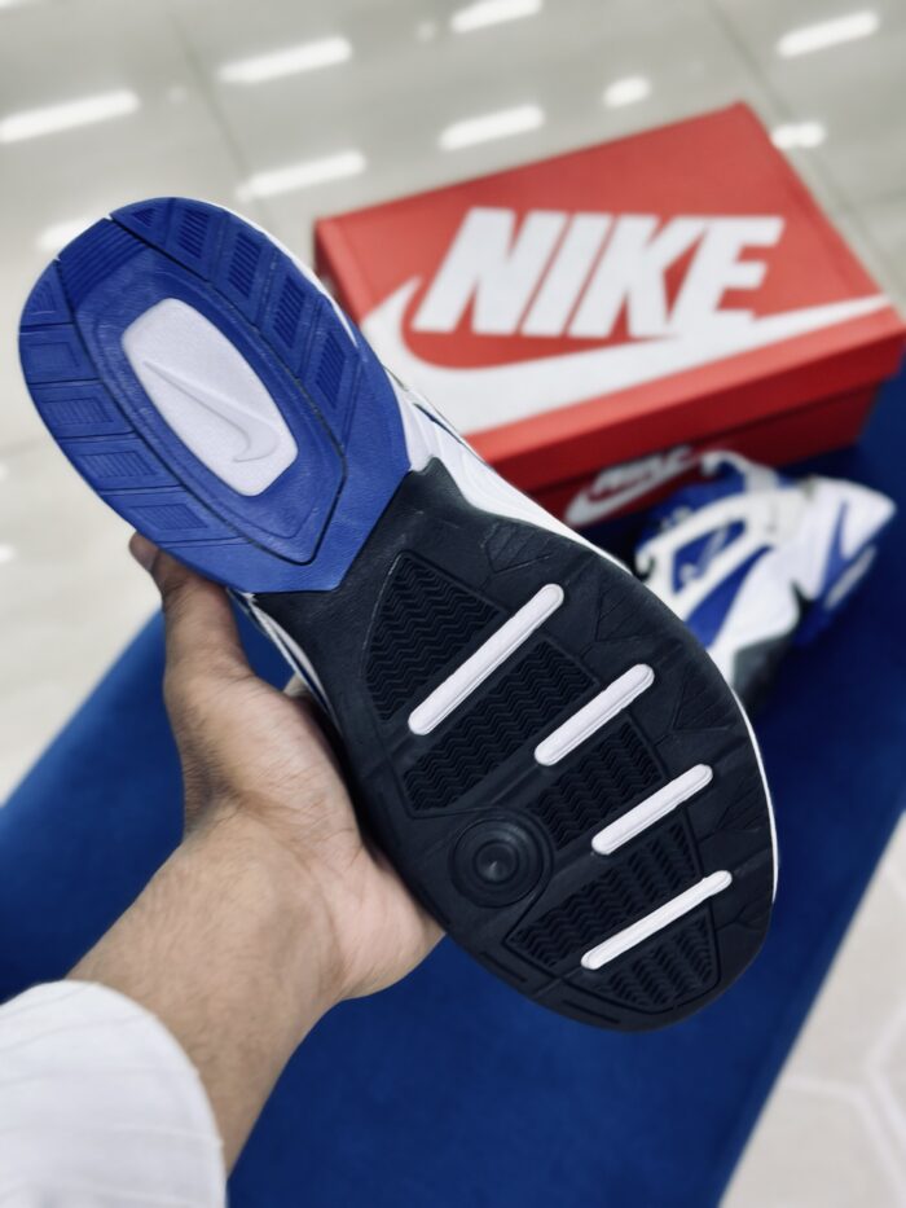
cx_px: 453
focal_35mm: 48
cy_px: 604
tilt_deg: -57.9
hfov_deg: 30.3
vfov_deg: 39.7
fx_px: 1675
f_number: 1.78
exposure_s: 1/100
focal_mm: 6.86
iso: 80
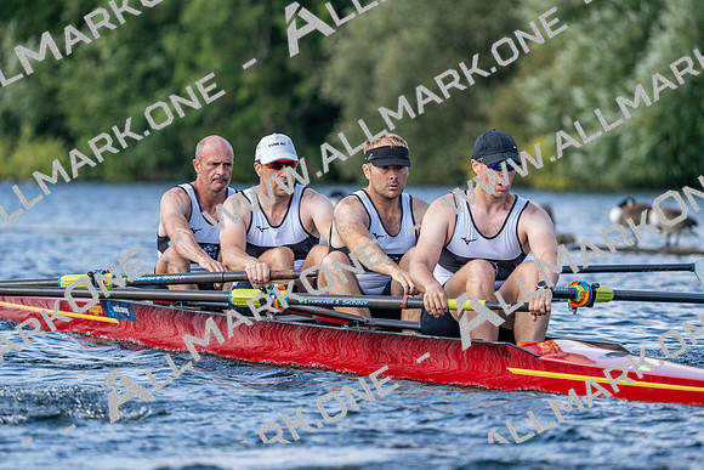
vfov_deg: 3.8
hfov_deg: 5.7
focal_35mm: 362
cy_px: 235
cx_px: 352
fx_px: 7080
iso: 500
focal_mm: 362
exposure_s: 1/1600
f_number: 6.3
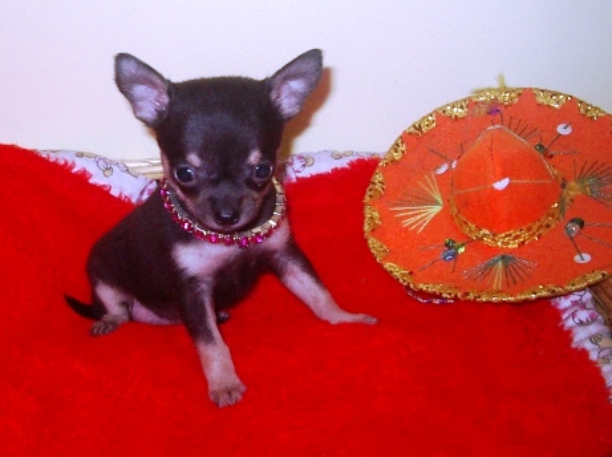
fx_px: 671
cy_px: 228
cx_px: 306
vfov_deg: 37.6
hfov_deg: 49.1
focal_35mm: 38
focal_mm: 5.8
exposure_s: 1/60
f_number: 4.8
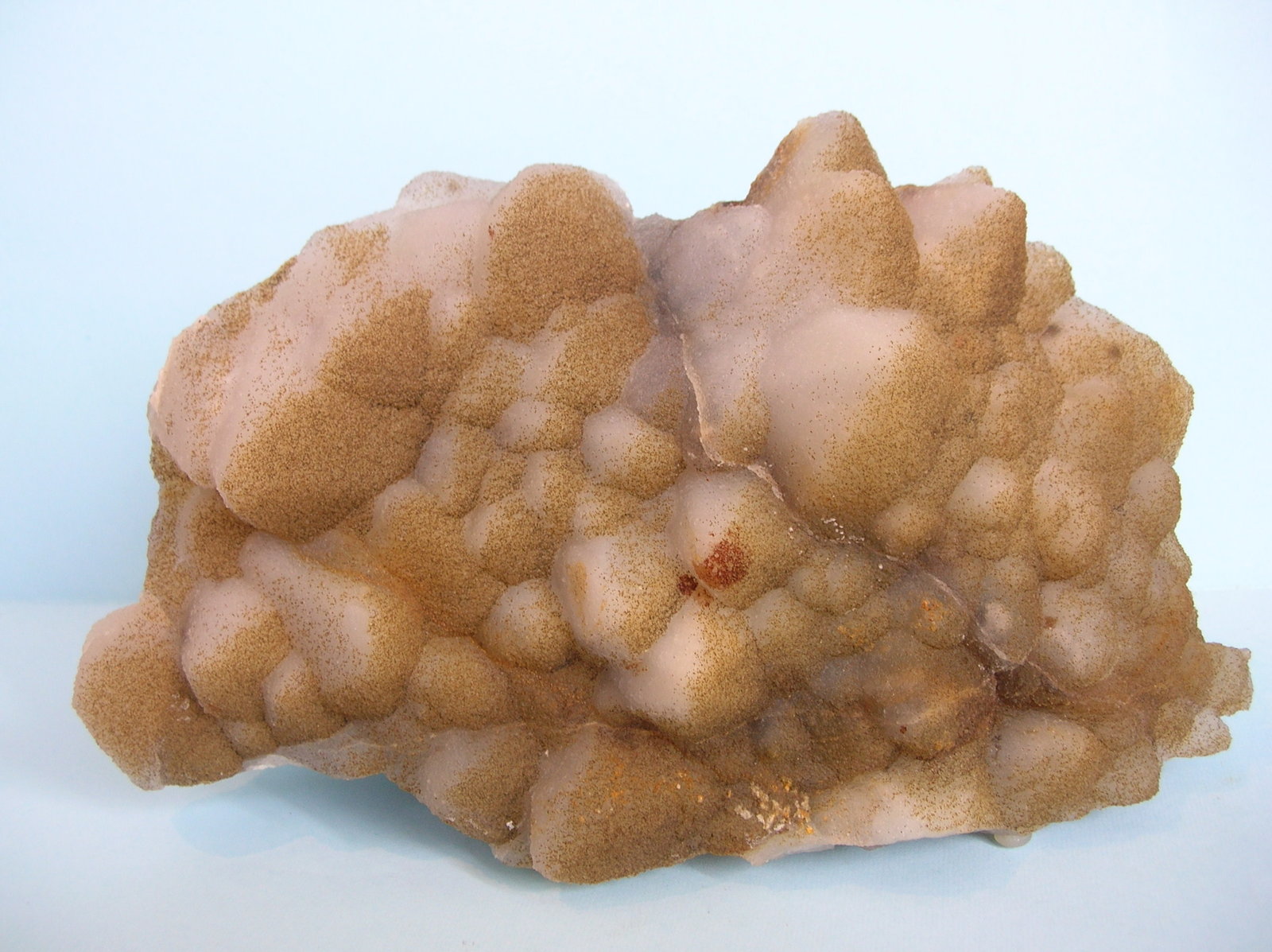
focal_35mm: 36
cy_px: 476
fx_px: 1322
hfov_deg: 51.4
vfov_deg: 39.6
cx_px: 636
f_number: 2.7
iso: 50
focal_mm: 6
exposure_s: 1/11
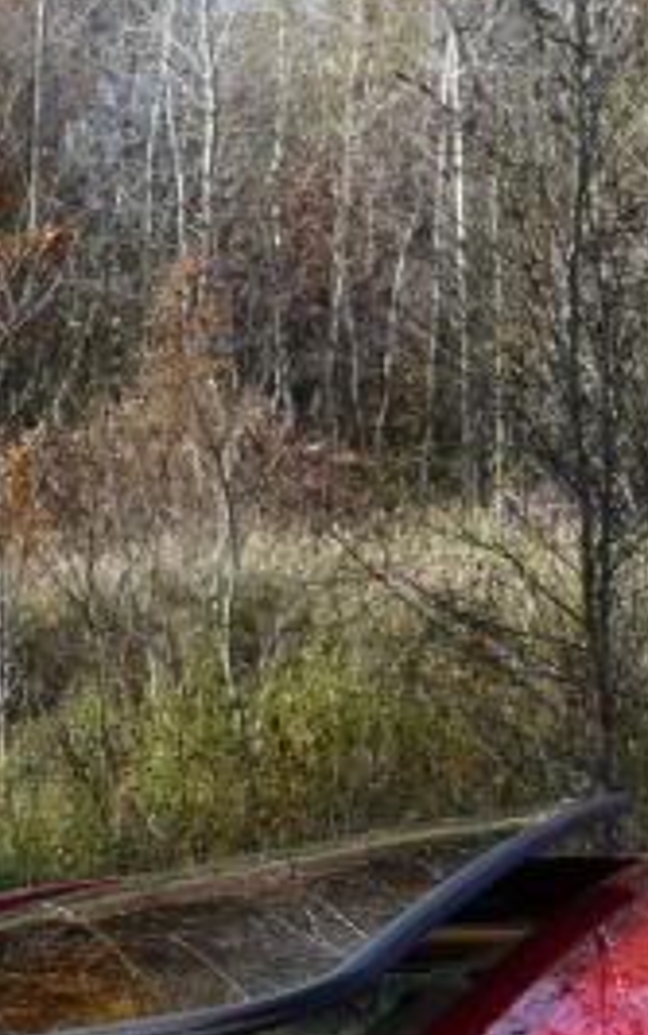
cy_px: 880
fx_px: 2655
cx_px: 865
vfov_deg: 21.7
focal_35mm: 94
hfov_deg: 13.4
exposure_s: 1/500
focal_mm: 6.1
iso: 100
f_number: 2.8
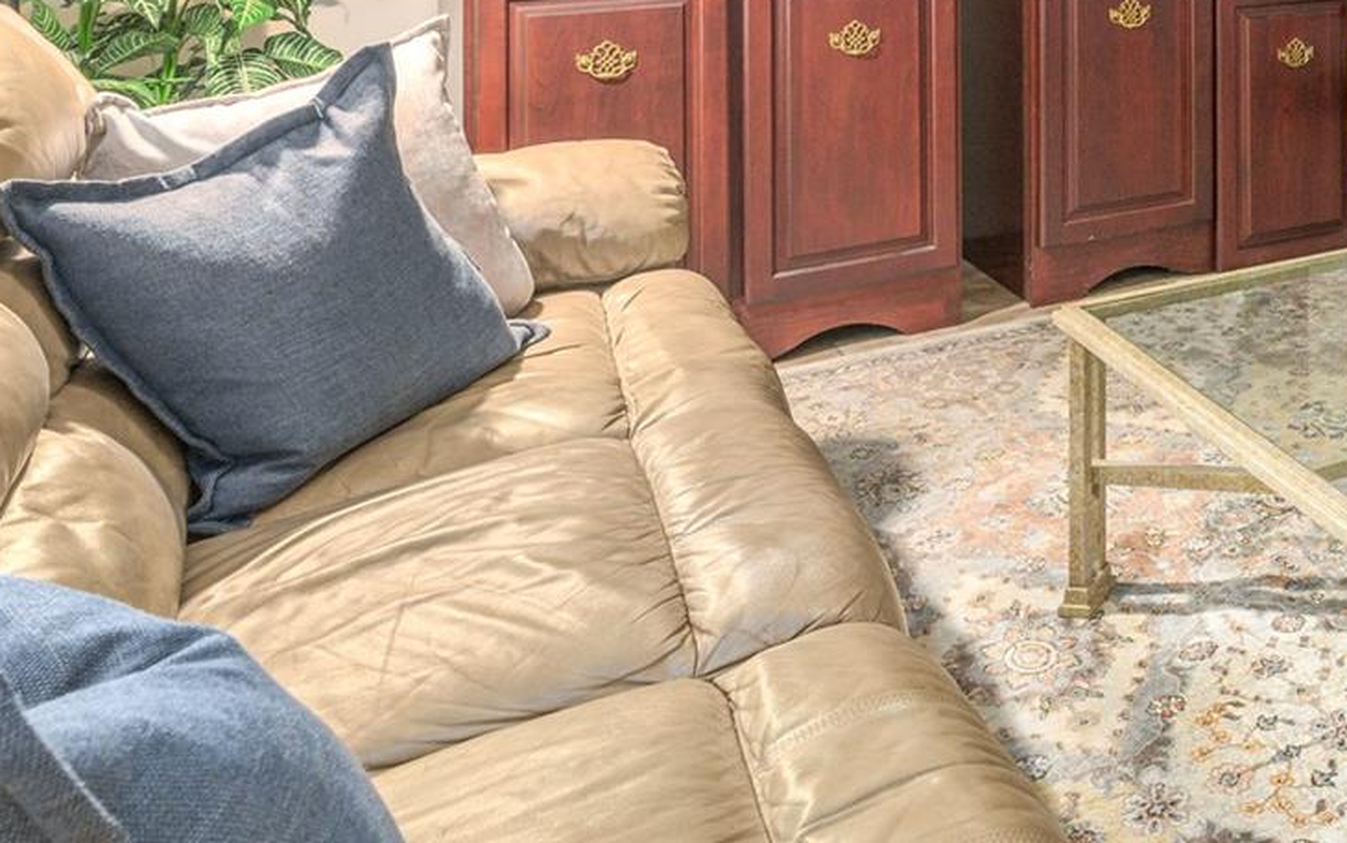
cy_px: -200
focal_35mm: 40
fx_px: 1469
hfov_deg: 39.9
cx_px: 1487
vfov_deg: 27.6
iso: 320
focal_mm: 14
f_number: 8
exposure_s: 1/125
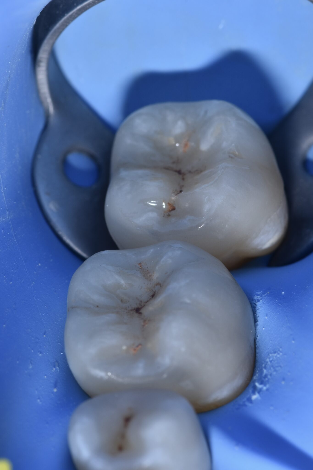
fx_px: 1956
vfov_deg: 13.7
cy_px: 235
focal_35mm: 150
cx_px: 156
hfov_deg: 9.1
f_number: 22
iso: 200
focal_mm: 100
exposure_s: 1/200
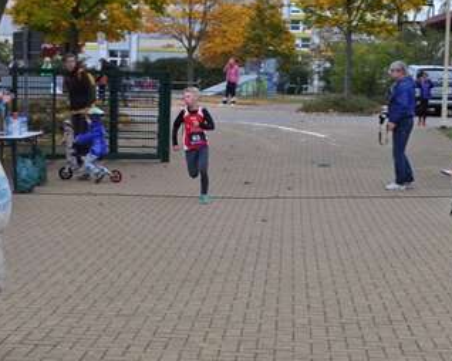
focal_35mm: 85
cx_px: 210
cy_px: 175
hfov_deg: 22.5
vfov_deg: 18.1
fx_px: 1136
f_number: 9
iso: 200
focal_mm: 48
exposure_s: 1/80
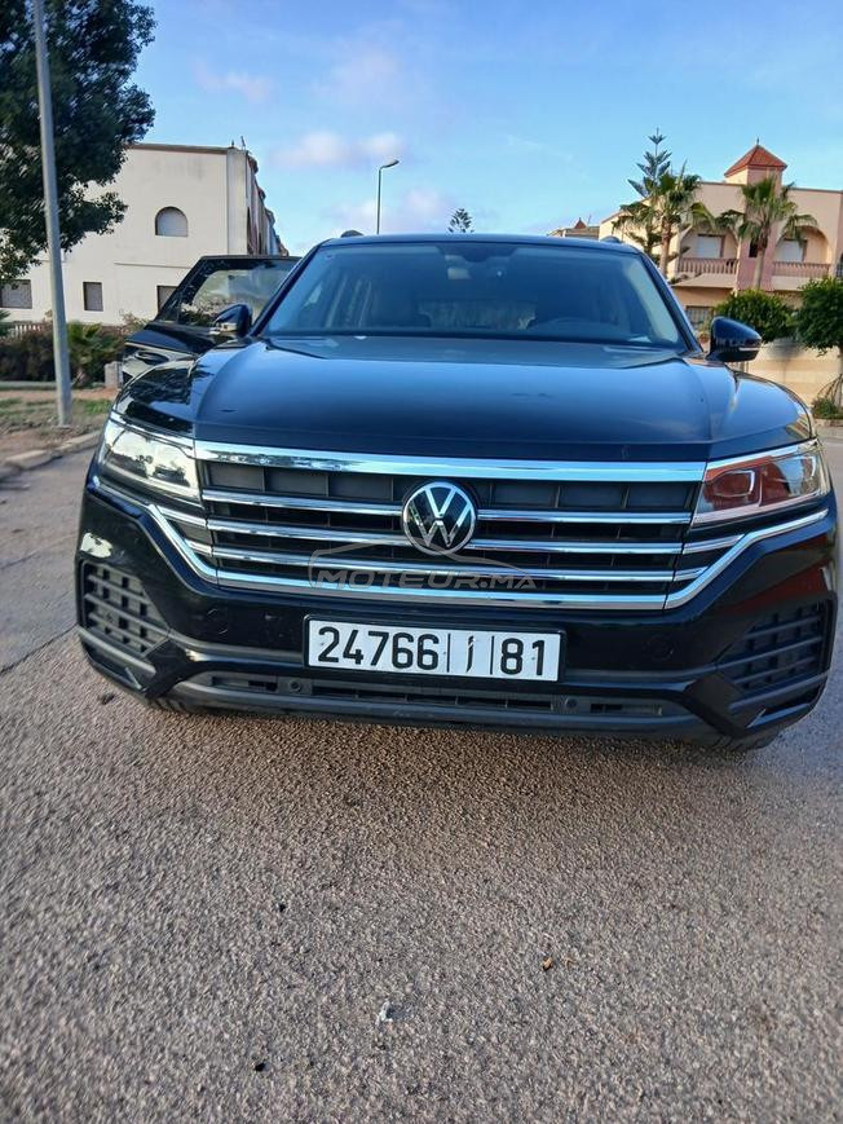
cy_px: 562
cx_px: 422
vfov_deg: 67.3
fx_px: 844
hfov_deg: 53.1
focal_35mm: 26
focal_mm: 3.98
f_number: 1.8
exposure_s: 1/100
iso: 25
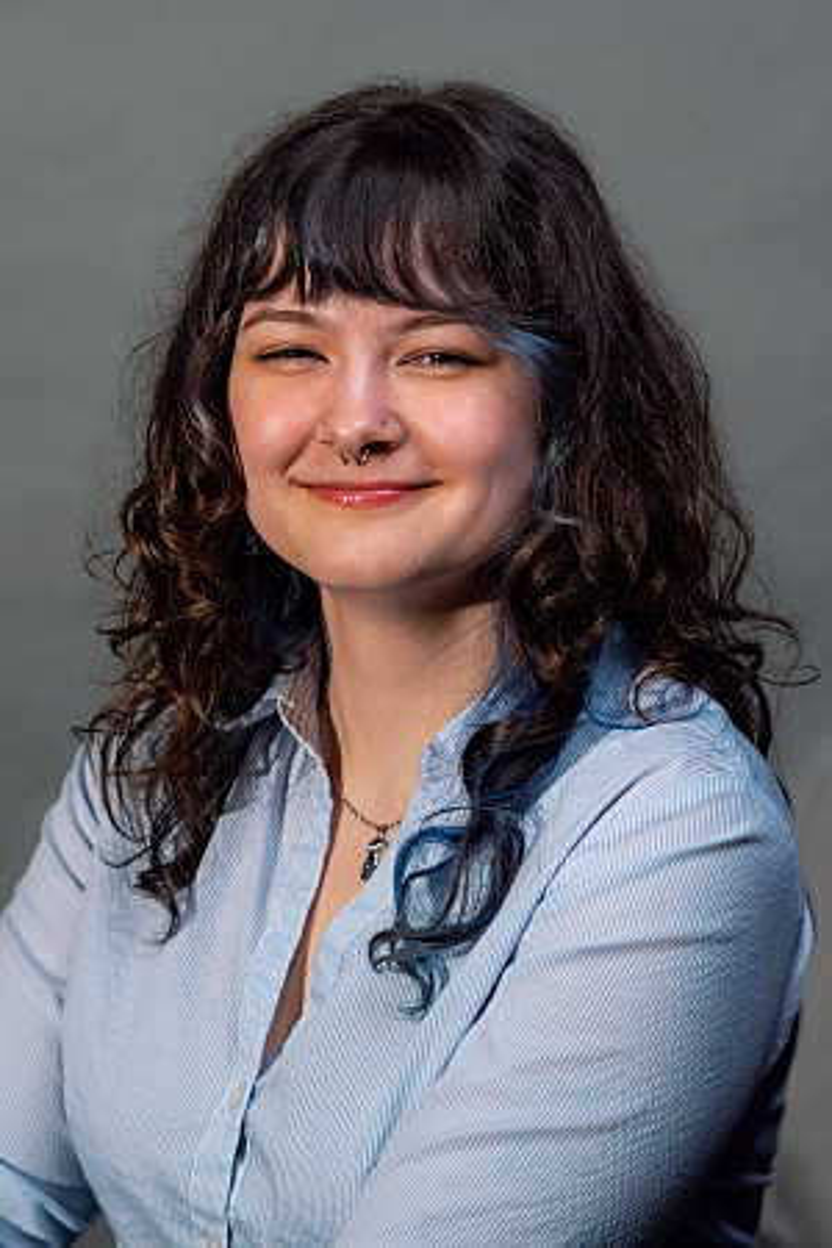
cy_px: 624
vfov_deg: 16.1
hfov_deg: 10.8
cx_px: 416
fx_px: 4420
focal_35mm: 128
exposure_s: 1/200
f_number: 3.5
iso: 800
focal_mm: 85
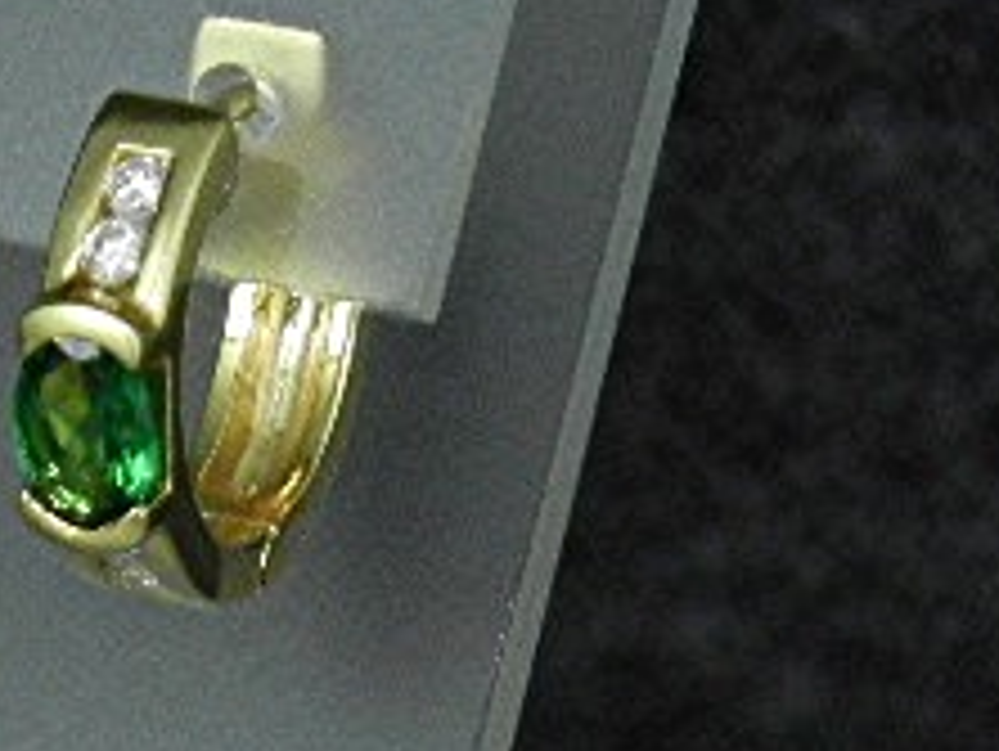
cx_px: -86
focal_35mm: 294
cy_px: 337
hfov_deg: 6.7
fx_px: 8494
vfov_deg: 5.1
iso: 800
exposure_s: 1/30
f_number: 9
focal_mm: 18.3
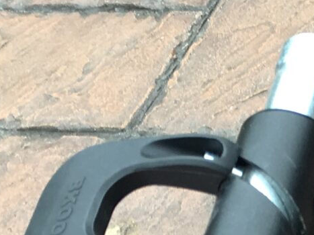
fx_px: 1442
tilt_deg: -43.9
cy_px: 289
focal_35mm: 159
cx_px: 695
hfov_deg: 10.9
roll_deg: +18.5
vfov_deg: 9.2
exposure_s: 1/50
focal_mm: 4.15
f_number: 2.2
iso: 25
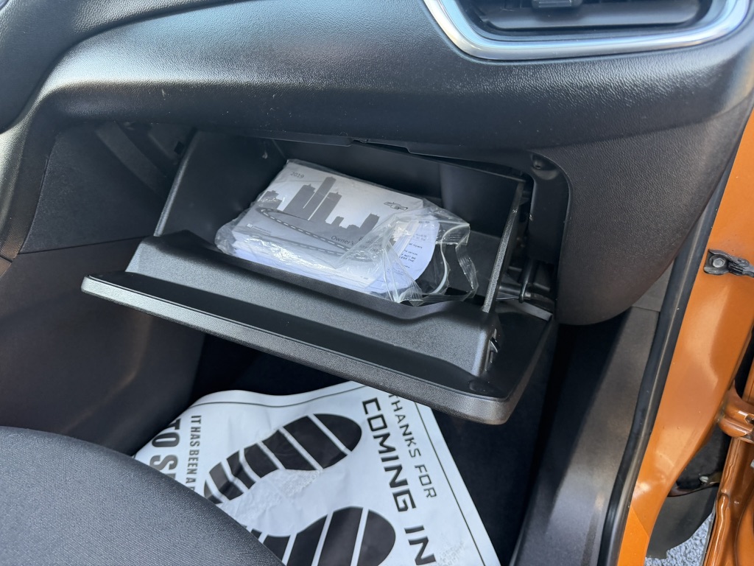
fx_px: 523
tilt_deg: -34.9
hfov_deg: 71.6
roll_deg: -2.1
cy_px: 283
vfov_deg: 56.8
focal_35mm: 24
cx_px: 377
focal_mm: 6.76
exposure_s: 1/128
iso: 200
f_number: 1.78
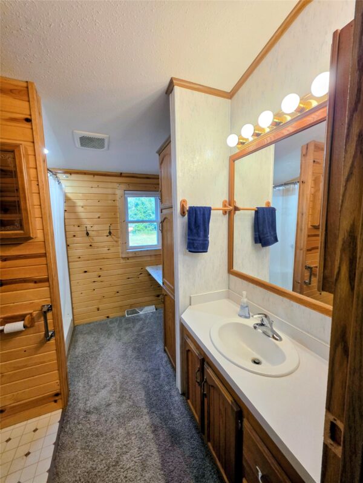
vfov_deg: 106.2
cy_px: 242
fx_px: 182
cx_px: 182
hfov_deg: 89.9
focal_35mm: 13
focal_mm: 2.2
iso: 100
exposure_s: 1/120
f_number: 1.9
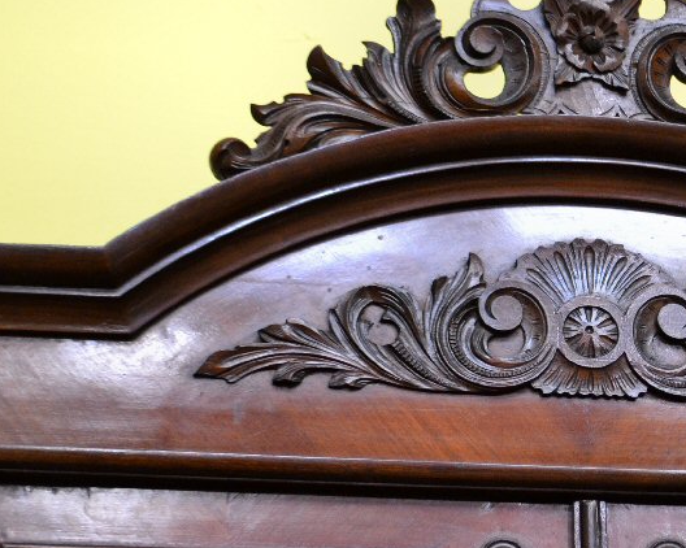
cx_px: 592
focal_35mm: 88
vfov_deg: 17.5
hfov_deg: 21.4
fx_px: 1786
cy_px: 288
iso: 1100
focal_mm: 22
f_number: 4
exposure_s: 1/60
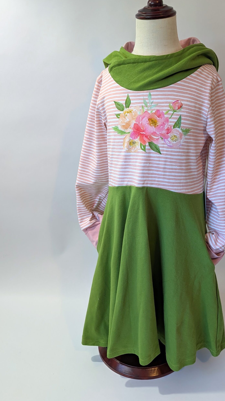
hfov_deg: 42.3
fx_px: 286
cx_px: 150
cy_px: 195
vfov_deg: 69.8
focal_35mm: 27
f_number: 1.7
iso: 47
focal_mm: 4.53
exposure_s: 1/24
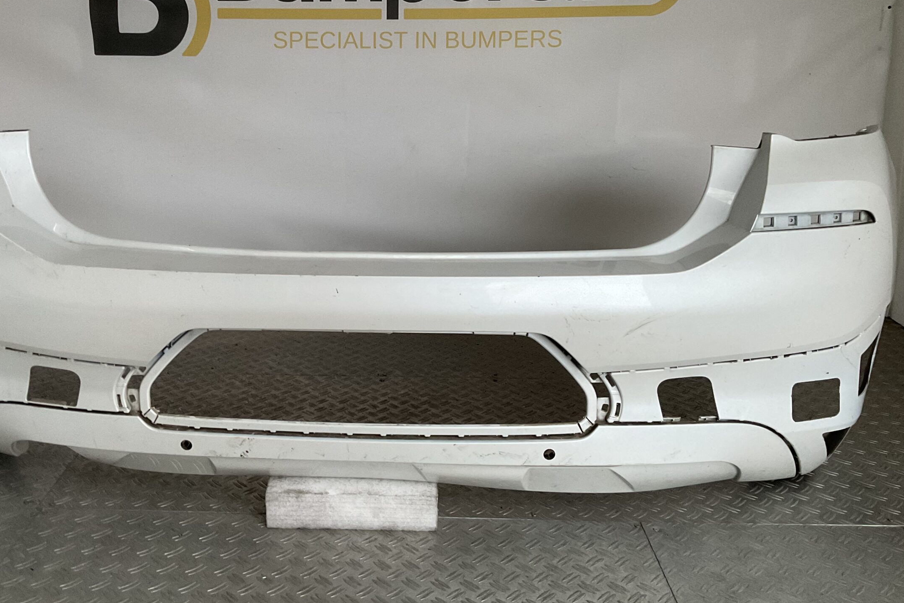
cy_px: 244
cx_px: 383
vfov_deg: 36.7
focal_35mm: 36
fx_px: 904
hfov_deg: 52.9
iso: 160
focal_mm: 3
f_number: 1.8
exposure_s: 1/50
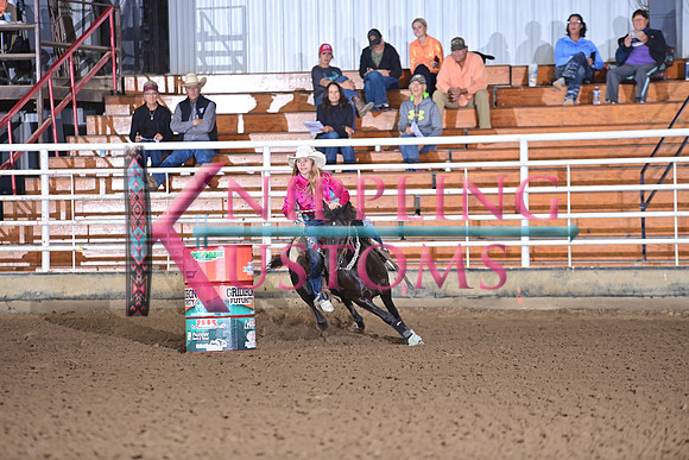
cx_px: 344
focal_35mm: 200
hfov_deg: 10.3
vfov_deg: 6.9
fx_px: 3828
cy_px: 230
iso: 1250
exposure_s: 1/250
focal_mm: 200
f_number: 3.2
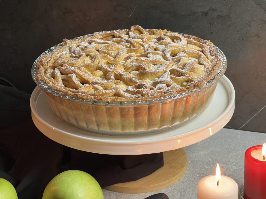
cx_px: 133
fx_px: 592
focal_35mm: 77
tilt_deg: -24.8
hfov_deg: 25.3
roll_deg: +2.7
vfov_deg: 19.1
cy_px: 100
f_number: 2.8
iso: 320
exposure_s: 1/50
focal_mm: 9
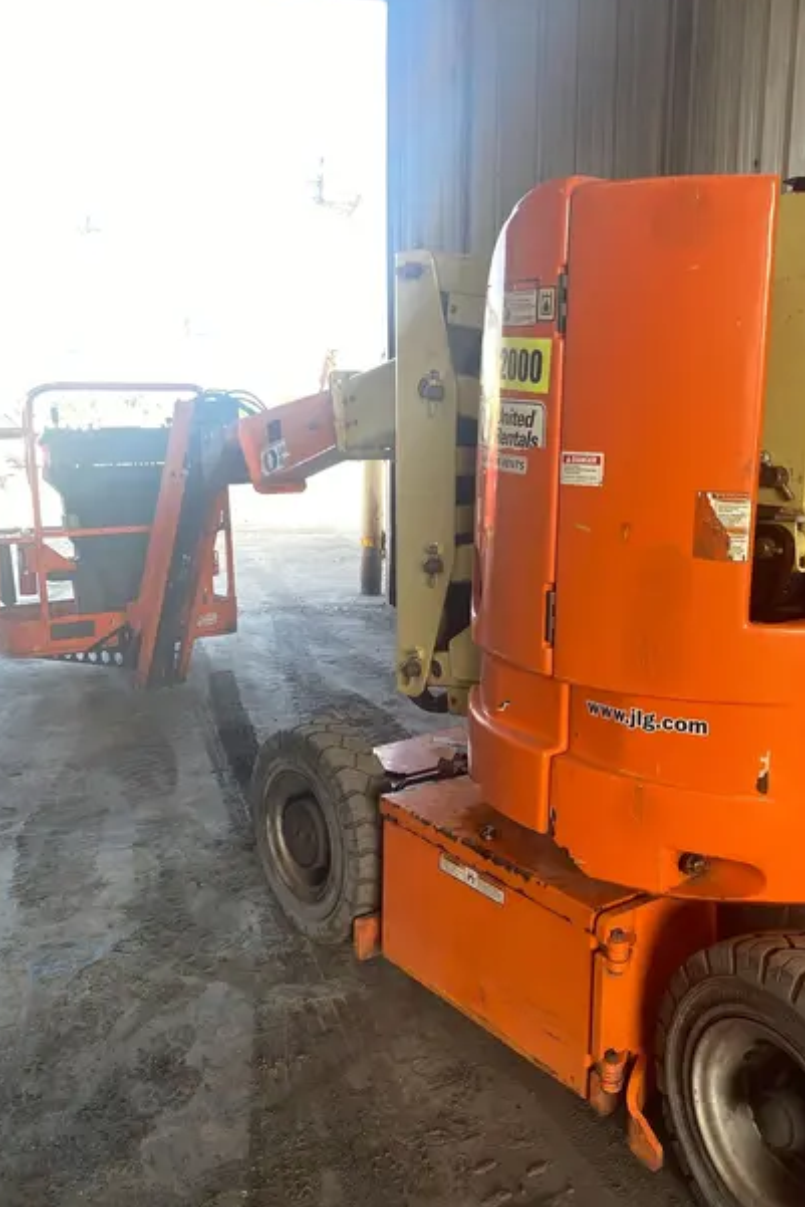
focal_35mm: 33
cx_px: 476
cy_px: 626
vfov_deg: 57.2
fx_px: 1106
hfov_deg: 39.8
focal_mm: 4.25
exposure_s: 1/120
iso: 32
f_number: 1.8
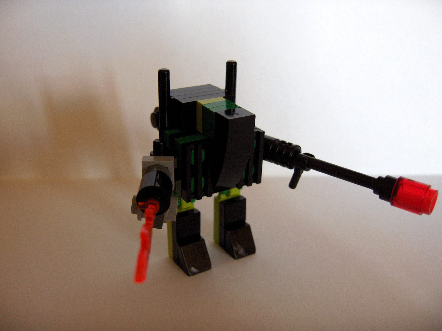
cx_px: 221
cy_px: 166
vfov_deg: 36.8
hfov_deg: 47.9
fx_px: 498
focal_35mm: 39
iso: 200
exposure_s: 1/29.1
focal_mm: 8
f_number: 2.8
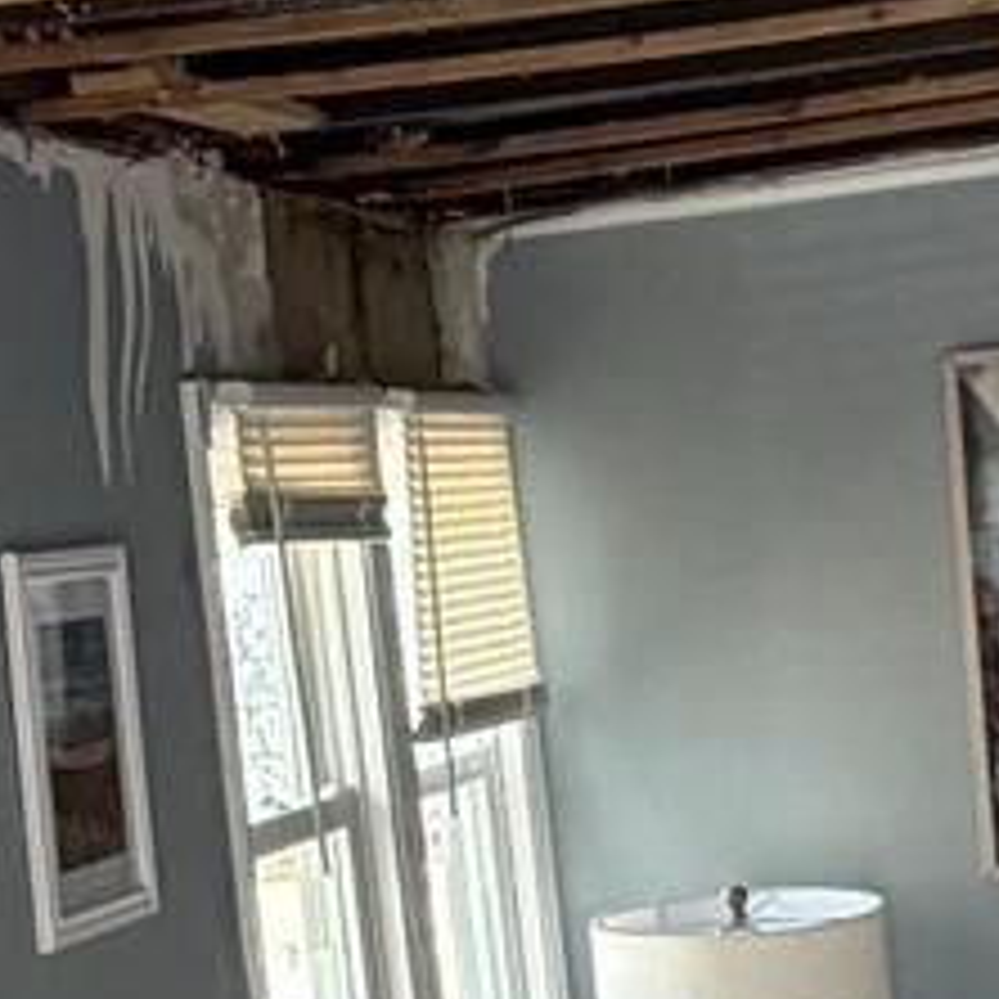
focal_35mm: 114
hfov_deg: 15.3
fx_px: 3722
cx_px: 464
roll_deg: +5.1
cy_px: 774
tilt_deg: -3.9
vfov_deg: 15.2
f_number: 2.2
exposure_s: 1/121
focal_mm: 2.22
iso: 200
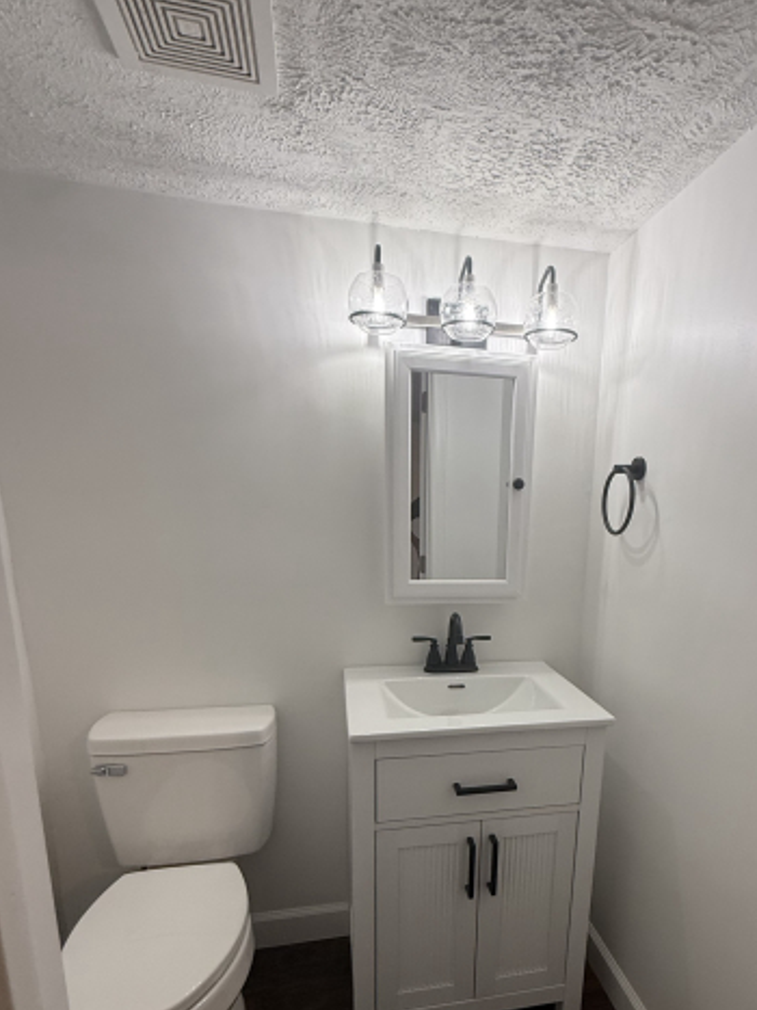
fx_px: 583
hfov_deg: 65.1
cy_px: 633
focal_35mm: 20
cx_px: 465
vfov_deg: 80.2
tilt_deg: -10.4
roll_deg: -1.5
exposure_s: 1/120
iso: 160
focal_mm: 2.22
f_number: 2.2
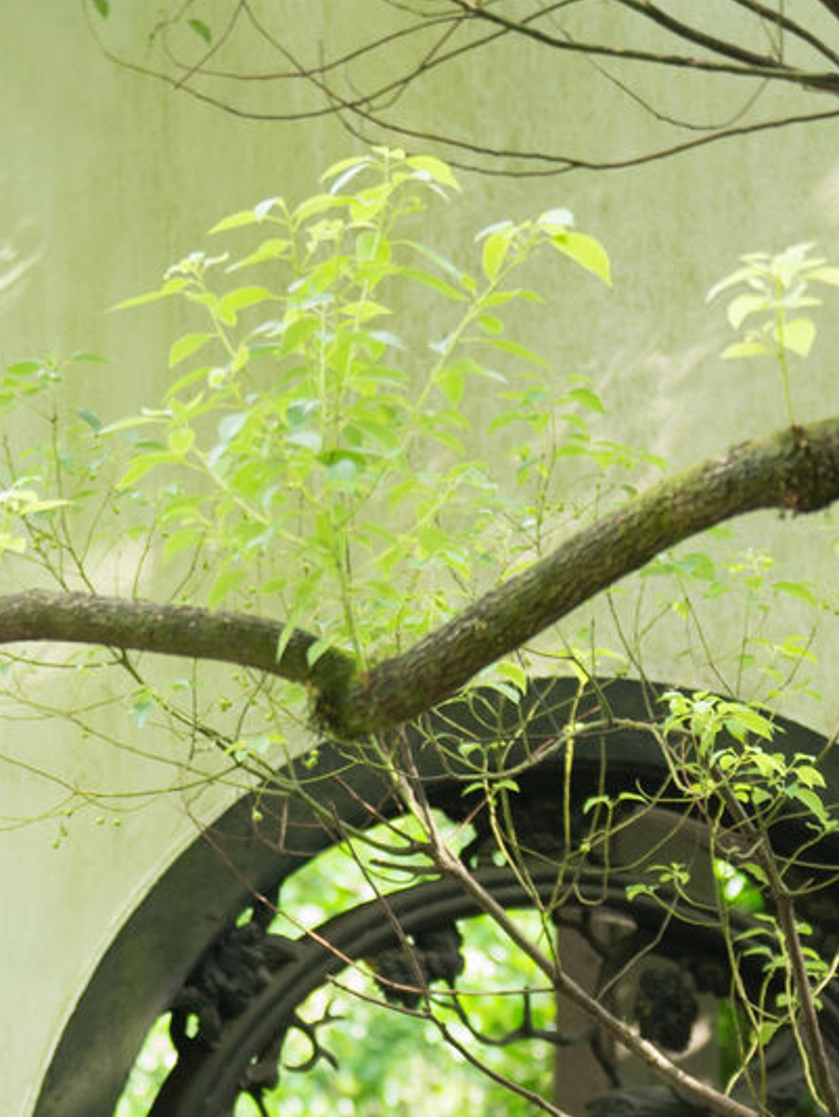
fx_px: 7847
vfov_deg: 8.1
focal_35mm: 243
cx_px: -146
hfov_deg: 6.1
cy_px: 1259
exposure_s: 1/320
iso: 640
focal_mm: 75
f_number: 2.8
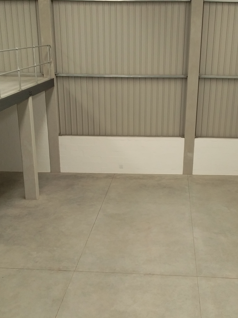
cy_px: 160
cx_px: 144
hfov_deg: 34.2
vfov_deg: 44.8
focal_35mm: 42
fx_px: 385
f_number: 2.2
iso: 50
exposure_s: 1/120
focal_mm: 3.3
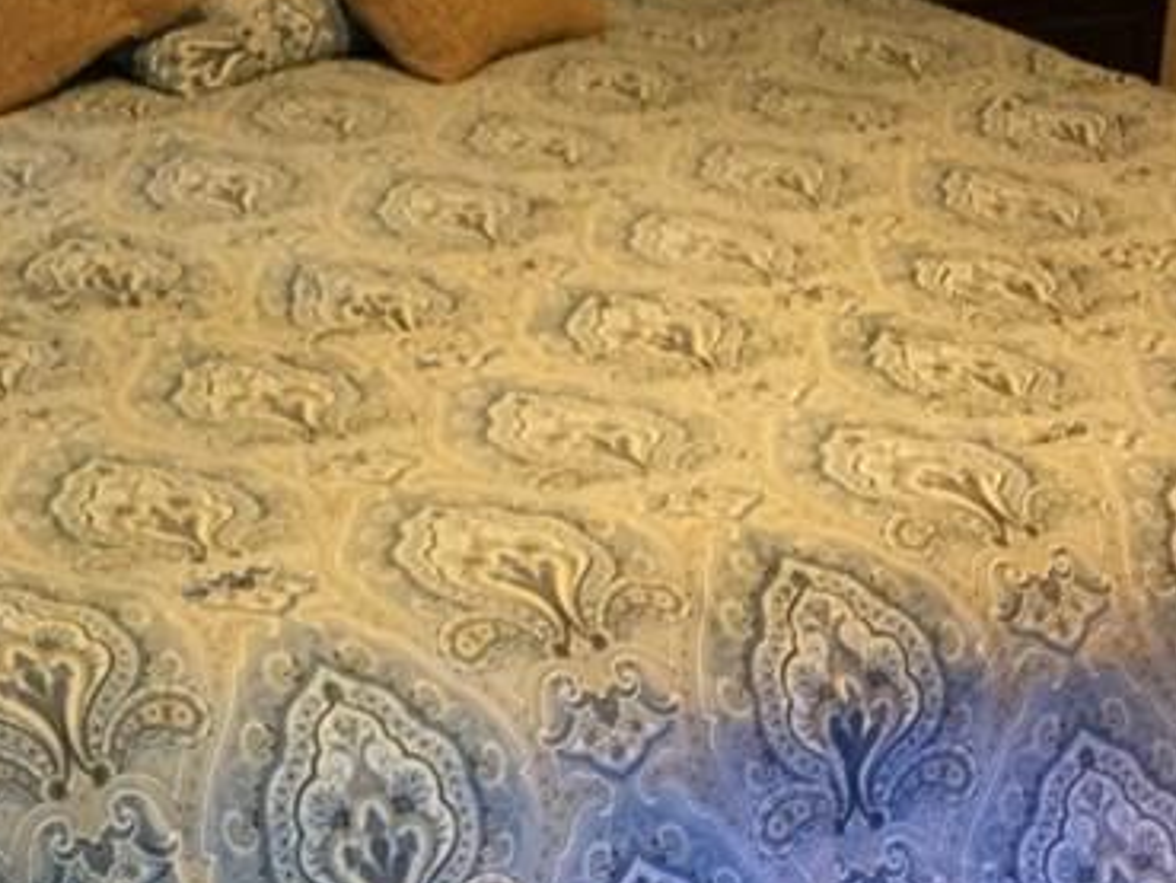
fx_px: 2923
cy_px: 112
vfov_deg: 17.0
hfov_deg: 22.3
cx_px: 182
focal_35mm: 86
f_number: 2.4
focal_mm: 3.3
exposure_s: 1/17
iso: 200
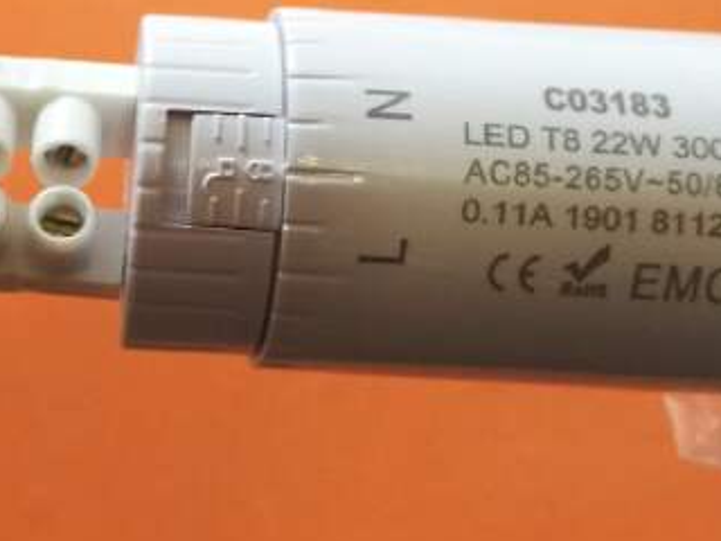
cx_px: 269
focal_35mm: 80
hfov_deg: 24.3
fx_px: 1666
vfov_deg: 18.3
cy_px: 140
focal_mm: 4.5
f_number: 2.2
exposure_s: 1/33.3
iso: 200
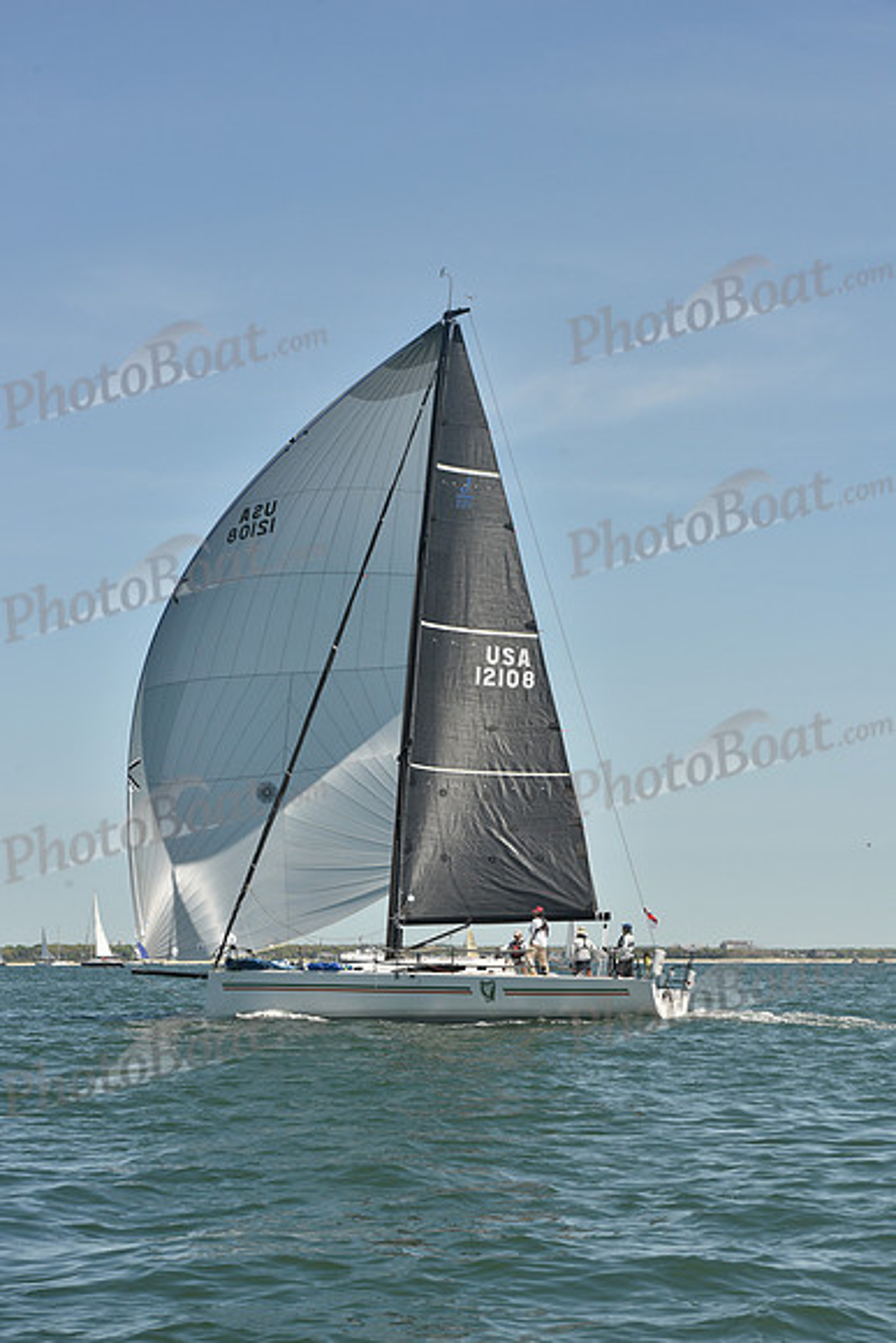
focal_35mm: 95
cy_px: 672
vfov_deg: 21.5
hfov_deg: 14.4
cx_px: 448
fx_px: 3544
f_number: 10
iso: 250
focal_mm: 95
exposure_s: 1/640
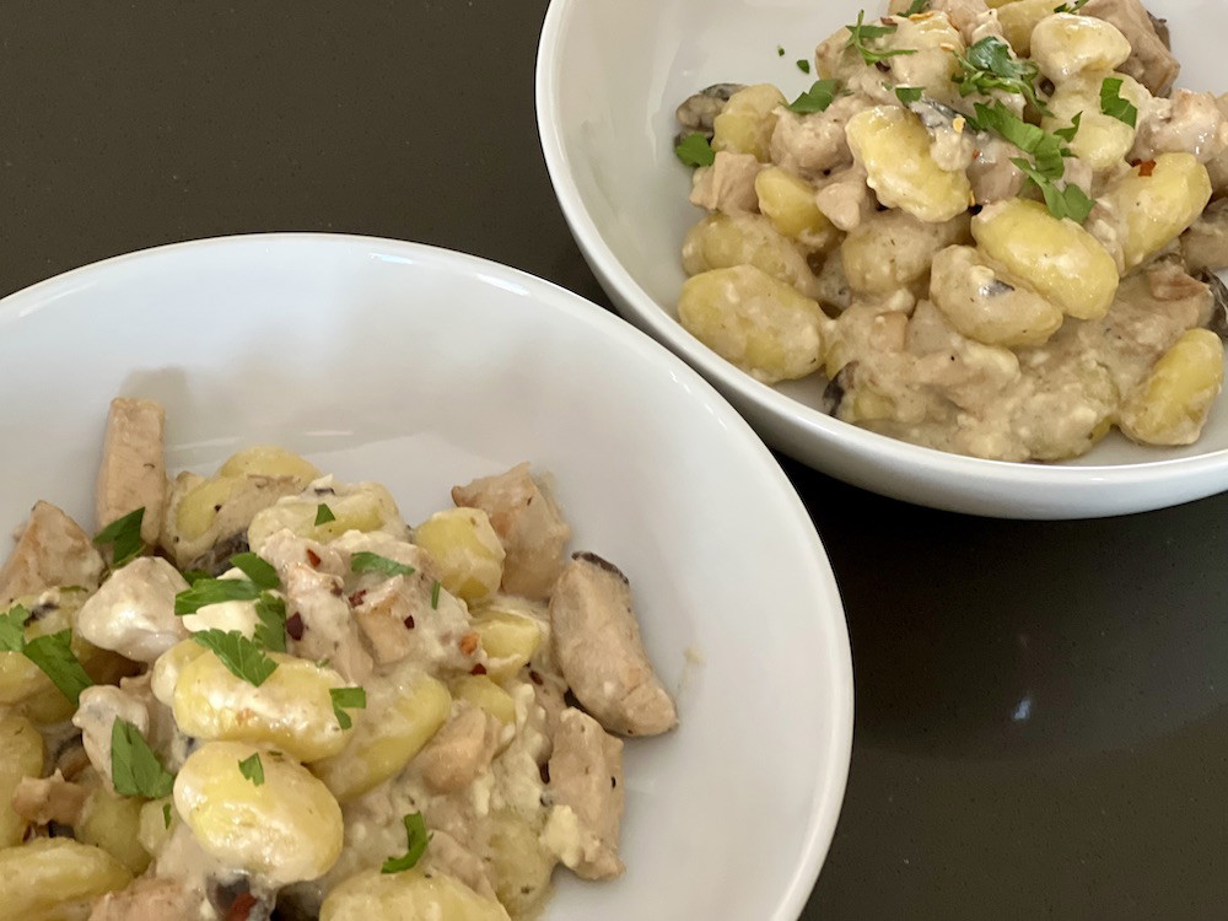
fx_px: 2732
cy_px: 460
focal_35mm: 77
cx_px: 614
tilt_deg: -52.8
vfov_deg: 19.1
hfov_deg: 25.3
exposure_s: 1/28
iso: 400
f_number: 2.8
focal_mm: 9
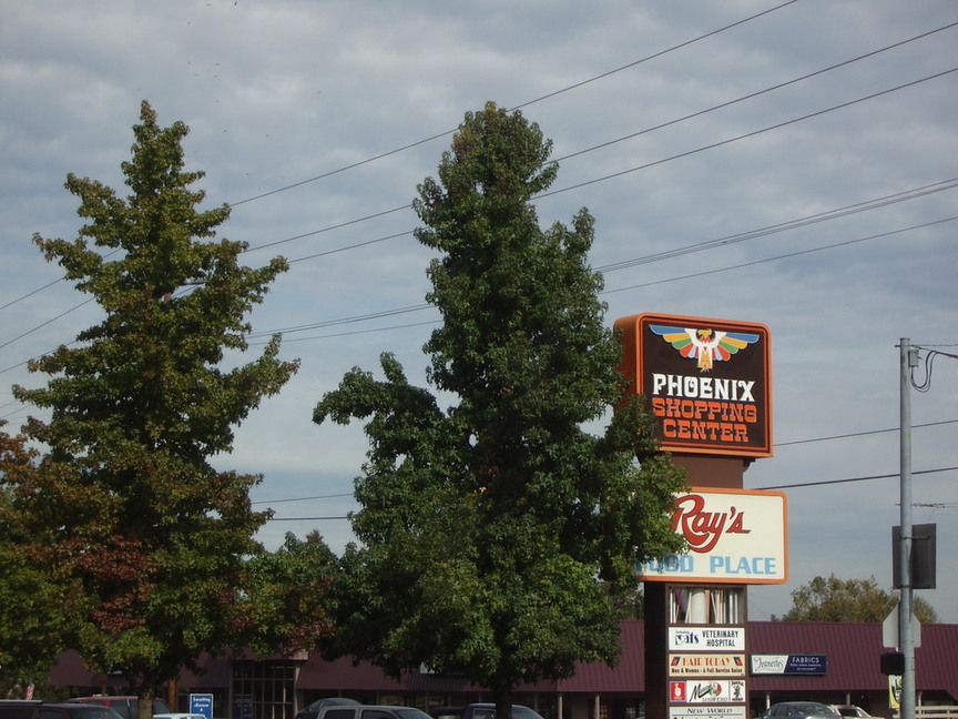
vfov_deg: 16.8
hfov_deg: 22.3
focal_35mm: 88
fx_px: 2435
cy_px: 360
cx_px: 479
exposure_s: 1/200
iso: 50
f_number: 7
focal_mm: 14.6
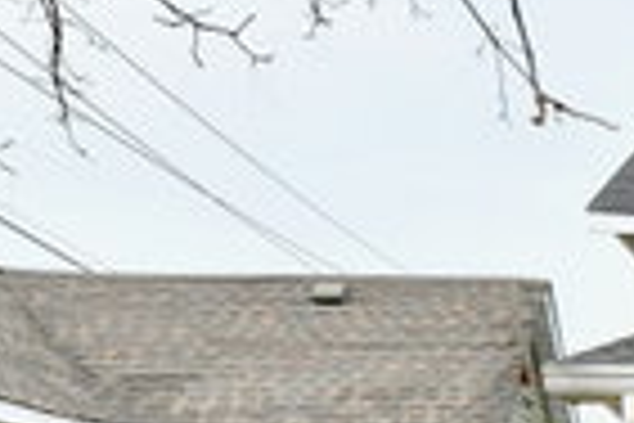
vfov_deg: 25.4
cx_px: 1124
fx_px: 898
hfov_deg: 22.8
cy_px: 407
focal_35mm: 51
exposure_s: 1/100
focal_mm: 14
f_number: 5
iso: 640
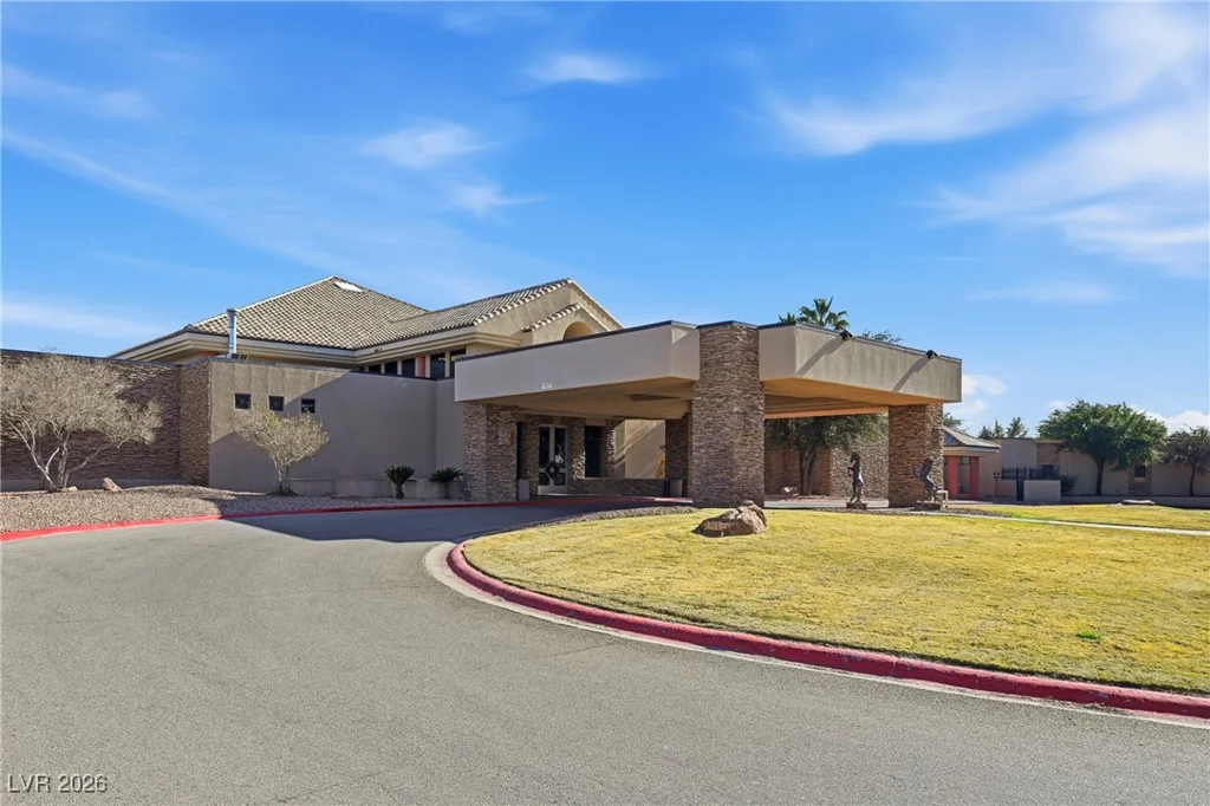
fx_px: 806
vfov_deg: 53.1
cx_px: 605
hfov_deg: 73.8
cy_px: 403
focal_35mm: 24
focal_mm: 24
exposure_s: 1/3200
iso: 200
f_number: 9
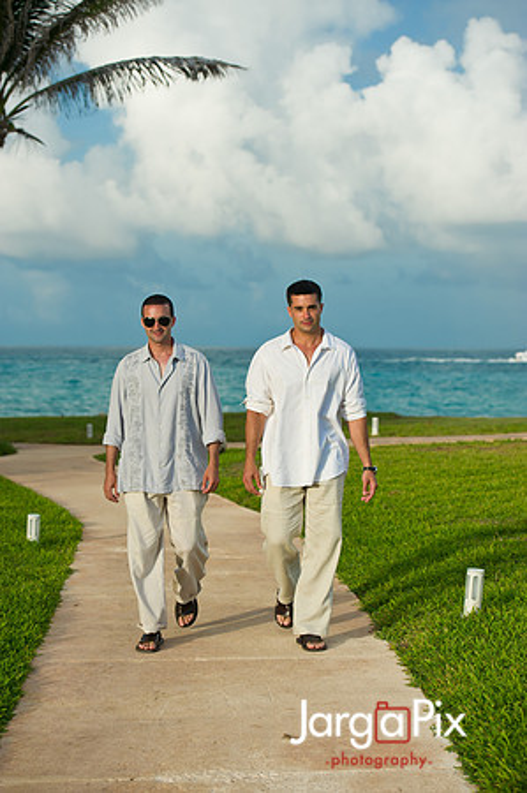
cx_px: 264
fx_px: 1541
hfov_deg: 19.4
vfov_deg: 28.9
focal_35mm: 70
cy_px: 396
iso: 200
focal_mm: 70
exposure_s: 1/2000
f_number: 4
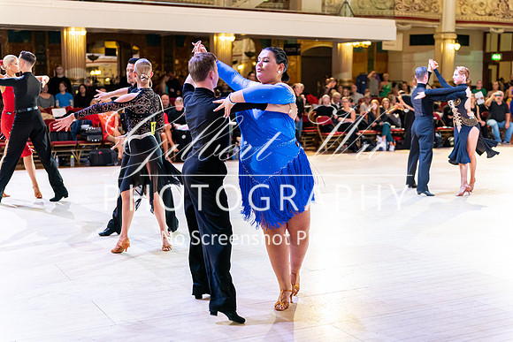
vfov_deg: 27.9
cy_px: 171
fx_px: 690
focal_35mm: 48
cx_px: 256
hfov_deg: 40.8
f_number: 2.2
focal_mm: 48
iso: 4000
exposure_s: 1/500
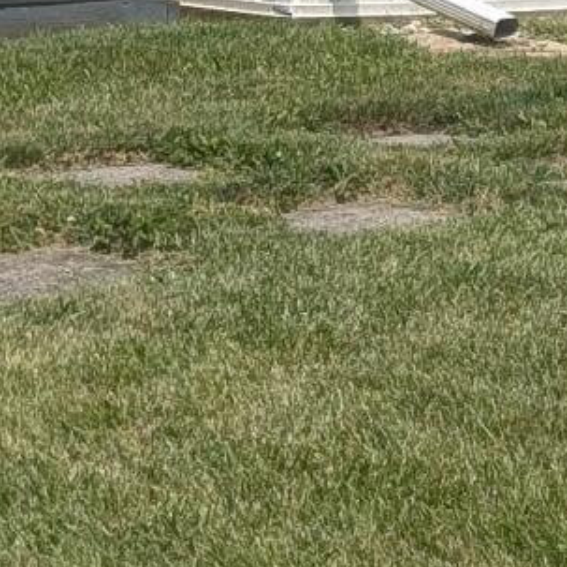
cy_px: -305
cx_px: 198
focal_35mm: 210
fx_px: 3892
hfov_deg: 8.3
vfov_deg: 8.1
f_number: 1.68
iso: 22
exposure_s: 1/1381
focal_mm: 6.9
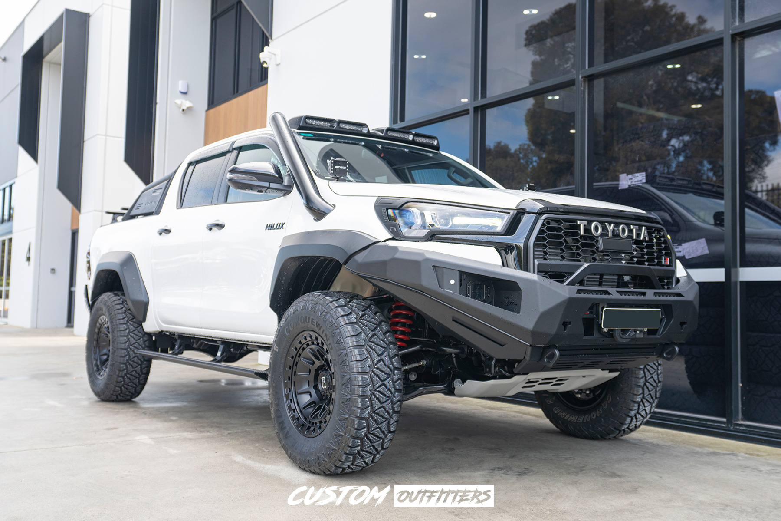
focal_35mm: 31
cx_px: 390
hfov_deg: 60.3
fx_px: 672
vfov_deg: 42.3
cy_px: 260
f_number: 4
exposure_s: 1/60
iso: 125
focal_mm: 31
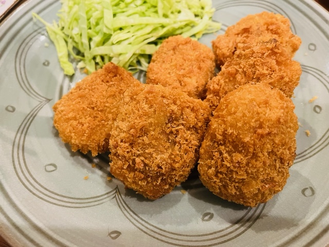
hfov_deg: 67.3
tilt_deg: -59.1
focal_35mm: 26
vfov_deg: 53.1
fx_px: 247
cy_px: 124
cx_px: 164
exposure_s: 1/40
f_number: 1.6
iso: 400
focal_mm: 5.1
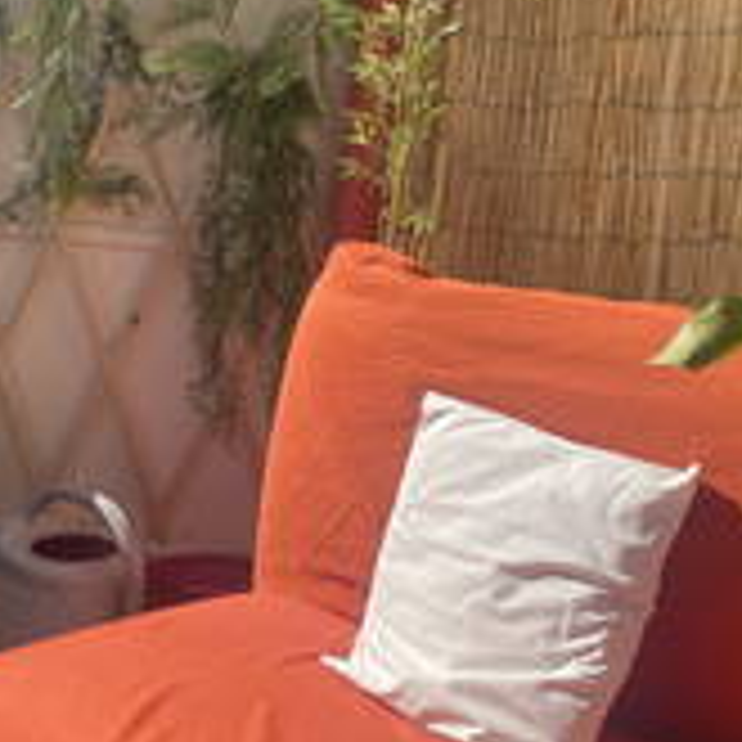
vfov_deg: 33.7
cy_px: 247
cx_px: 193
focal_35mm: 50
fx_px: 1213
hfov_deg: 33.4
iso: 32
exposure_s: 1/2618
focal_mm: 4.2
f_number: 1.6
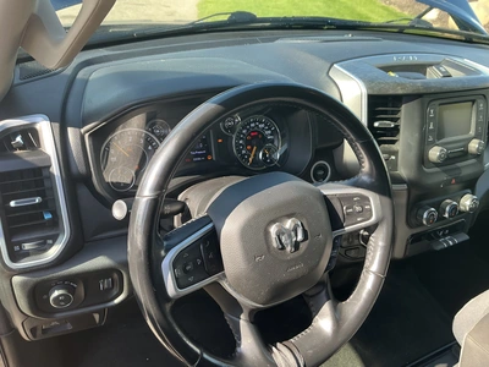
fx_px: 396
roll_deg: -2.9
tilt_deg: -29.8
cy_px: 184
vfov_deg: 49.7
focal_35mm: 28
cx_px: 244
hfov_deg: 63.4
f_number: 1.8
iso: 25
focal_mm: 3
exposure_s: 1/122
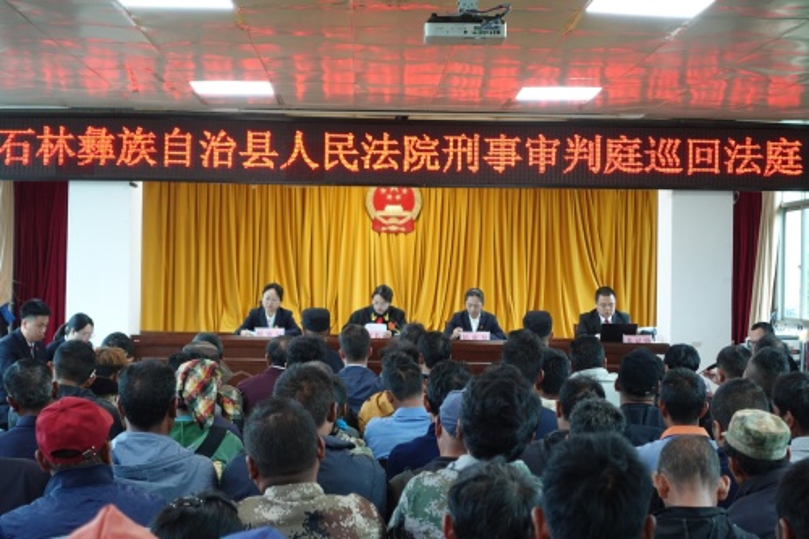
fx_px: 1572
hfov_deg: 28.9
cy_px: 270
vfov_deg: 19.4
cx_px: 404
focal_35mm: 70
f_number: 2.8
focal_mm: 25.7
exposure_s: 1/80
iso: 500
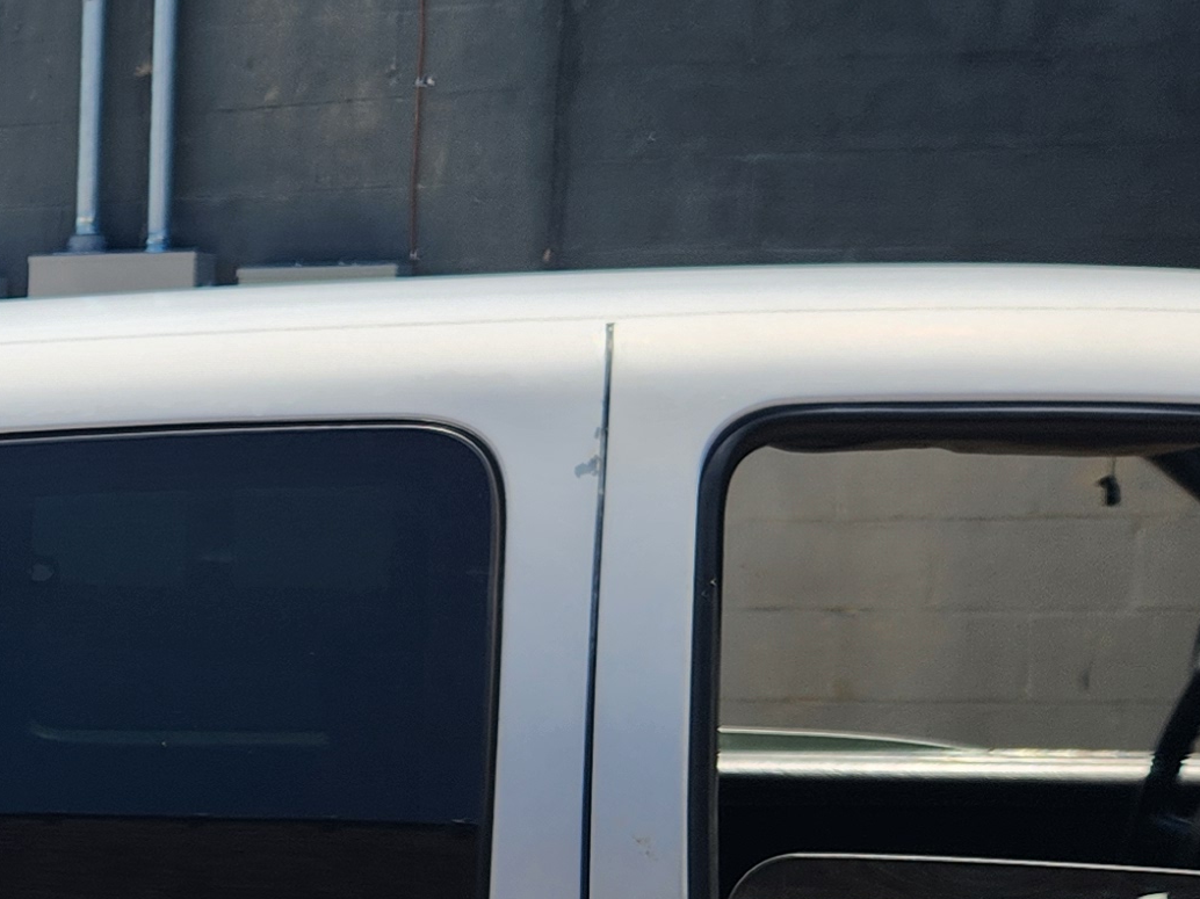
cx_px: -644
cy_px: 775
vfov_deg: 16.4
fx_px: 3085
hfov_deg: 19.1
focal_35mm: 89
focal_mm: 5.4
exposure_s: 1/1129
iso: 20
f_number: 1.8
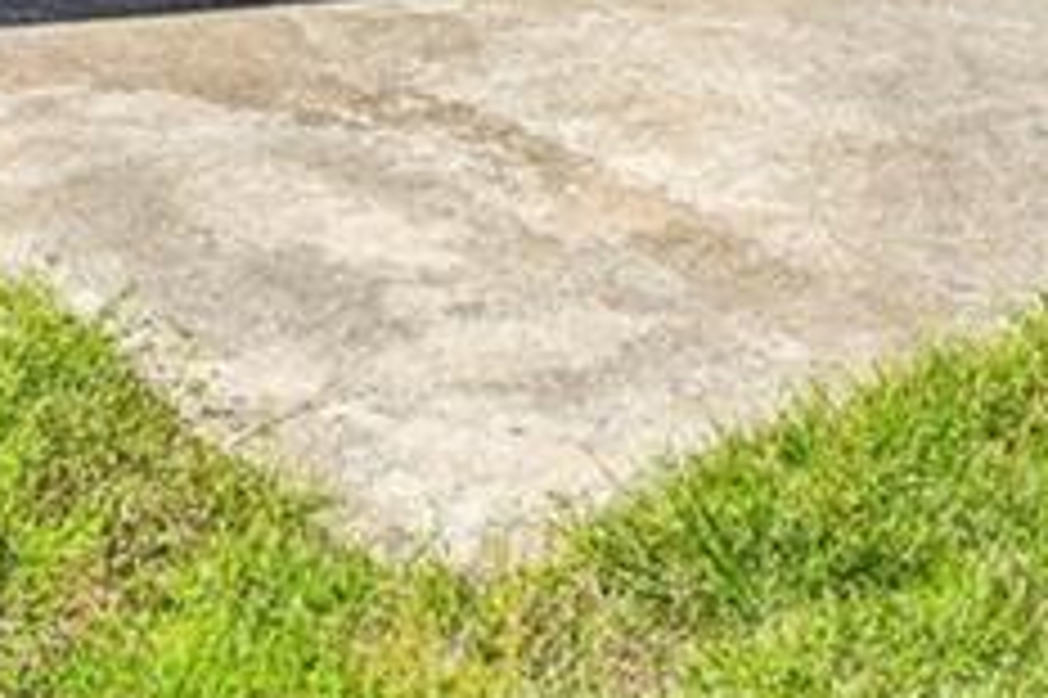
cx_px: 522
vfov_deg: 13.7
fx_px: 2560
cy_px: -606
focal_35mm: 88
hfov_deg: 23.1
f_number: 9
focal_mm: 20
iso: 200
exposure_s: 1/320
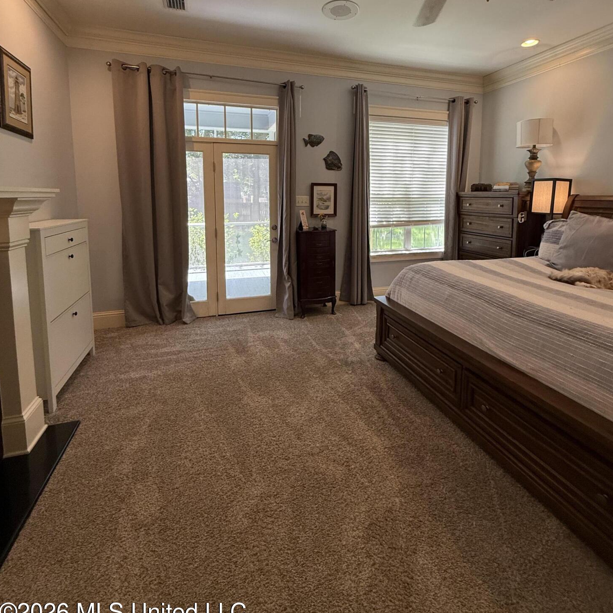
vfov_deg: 82.4
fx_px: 341
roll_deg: -0.7
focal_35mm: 17
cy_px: 229
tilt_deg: -5.0
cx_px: 313
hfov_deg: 84.0
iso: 250
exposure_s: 1/120
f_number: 2.2
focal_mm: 2.22
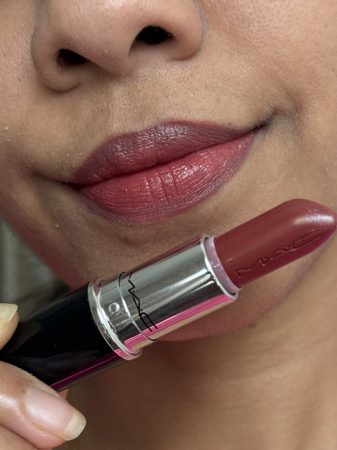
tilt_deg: -3.8
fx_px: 623
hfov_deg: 30.3
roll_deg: -1.2
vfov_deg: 39.7
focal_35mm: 48
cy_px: 225
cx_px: 168
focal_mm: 6.8
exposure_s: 1/112
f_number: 1.8
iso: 200
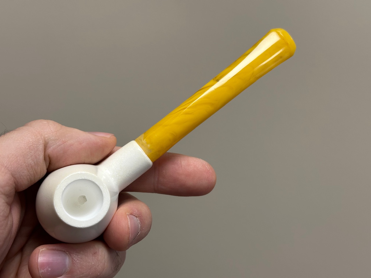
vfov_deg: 30.3
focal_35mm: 48
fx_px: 514
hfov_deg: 39.7
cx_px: 186
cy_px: 139
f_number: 1.78
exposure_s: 1/100
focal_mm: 6.86
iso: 64
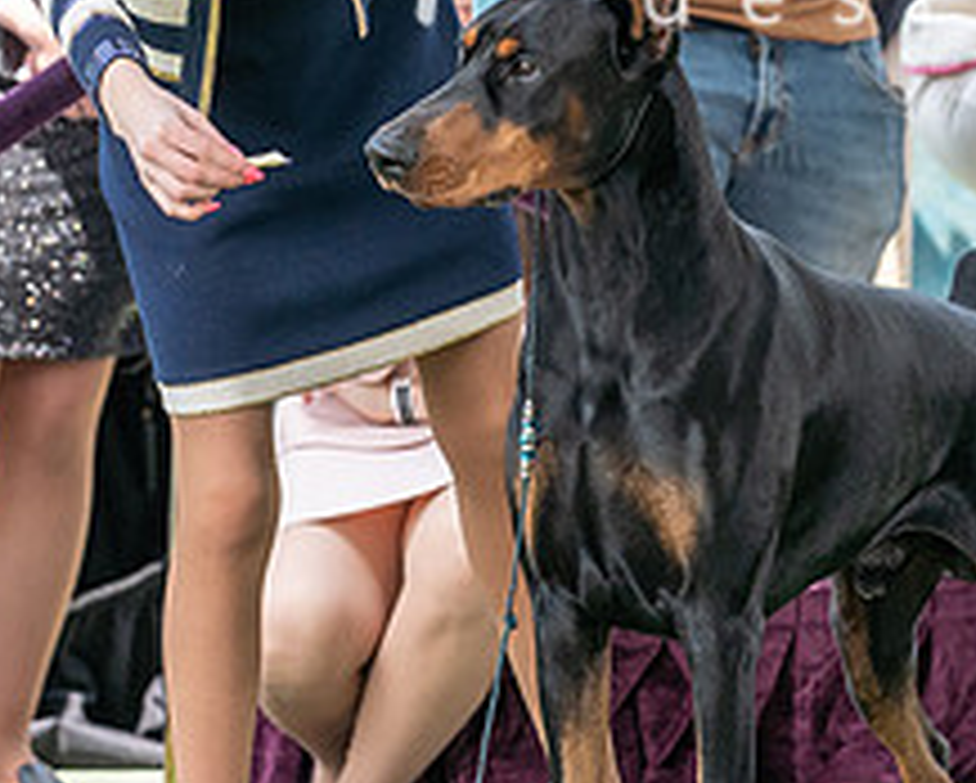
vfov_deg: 3.5
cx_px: 647
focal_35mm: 440
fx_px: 12721
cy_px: 88
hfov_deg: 4.4
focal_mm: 129
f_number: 4.5
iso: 800
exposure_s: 1/800
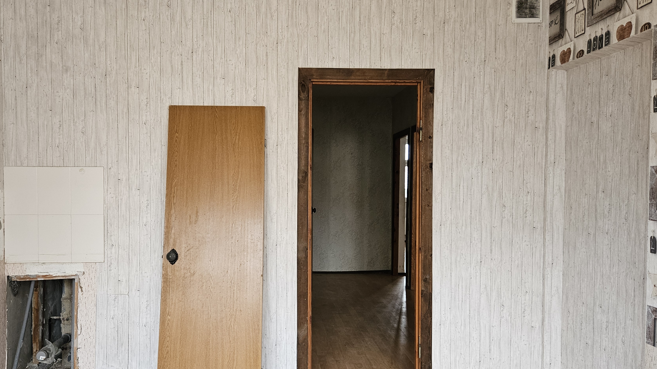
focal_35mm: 30
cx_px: 298
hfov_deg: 64.2
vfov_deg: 38.9
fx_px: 523
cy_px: 202
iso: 320
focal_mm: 5.4
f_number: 1.8
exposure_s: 1/100
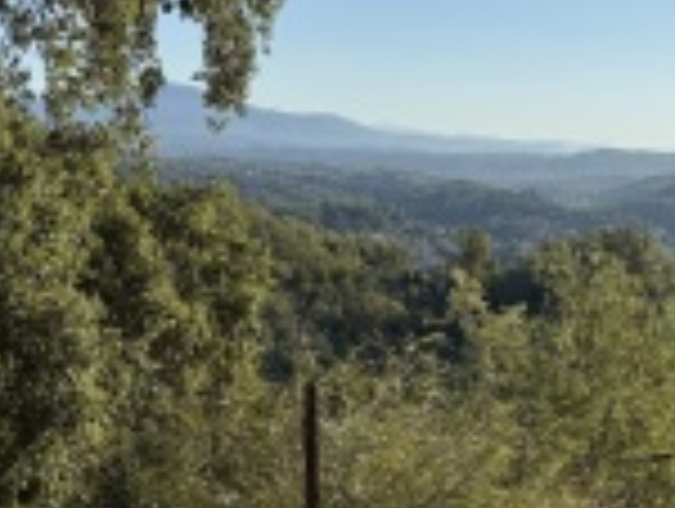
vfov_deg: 23.0
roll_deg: -0.5
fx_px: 1250
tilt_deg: -4.5
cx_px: 742
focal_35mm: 64
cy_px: 265
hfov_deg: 27.6
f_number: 1.78
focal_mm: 6.76
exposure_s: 1/5319
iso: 80
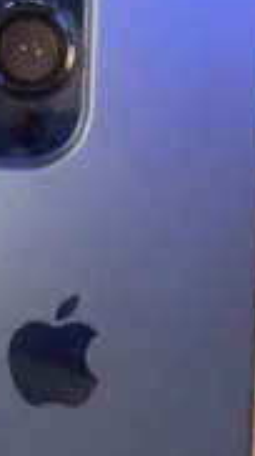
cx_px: 105
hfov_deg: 10.5
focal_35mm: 115
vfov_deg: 18.5
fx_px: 1386
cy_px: 368
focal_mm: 6.86
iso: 80
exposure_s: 1/90
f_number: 1.78
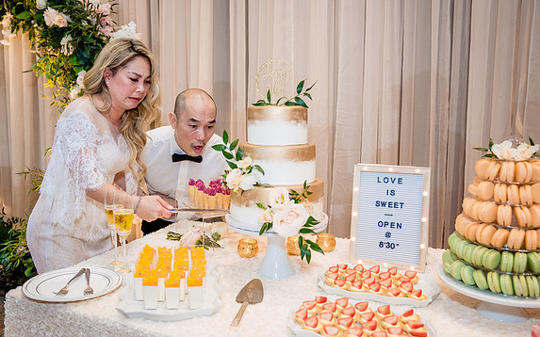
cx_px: 242
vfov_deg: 38.3
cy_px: 154
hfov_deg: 58.0
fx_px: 486
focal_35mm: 33
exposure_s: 1/160
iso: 1000
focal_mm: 29
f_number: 4
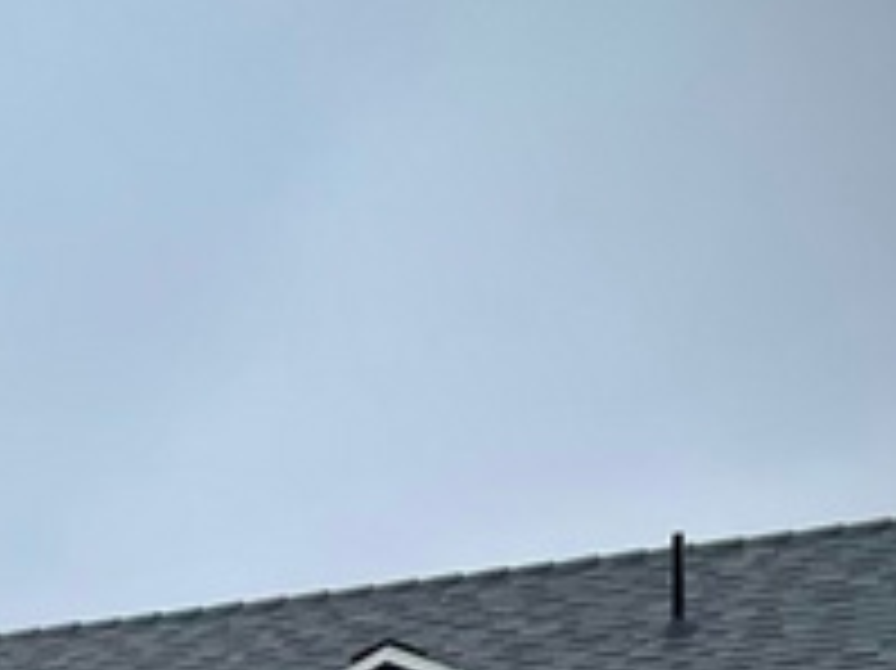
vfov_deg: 10.5
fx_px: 3466
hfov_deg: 12.6
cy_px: 1140
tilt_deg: +5.8
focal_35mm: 134
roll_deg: +0.6
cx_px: -982
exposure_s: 1/1043
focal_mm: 4.2
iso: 32
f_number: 1.6
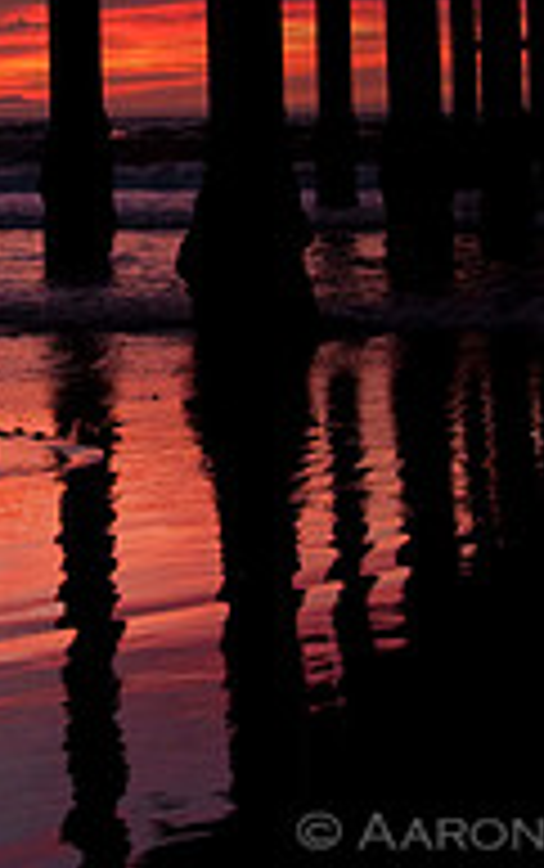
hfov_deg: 11.8
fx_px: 2604
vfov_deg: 18.5
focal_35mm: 110
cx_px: -40
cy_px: 11
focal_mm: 24
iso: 200
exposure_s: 1/60
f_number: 4
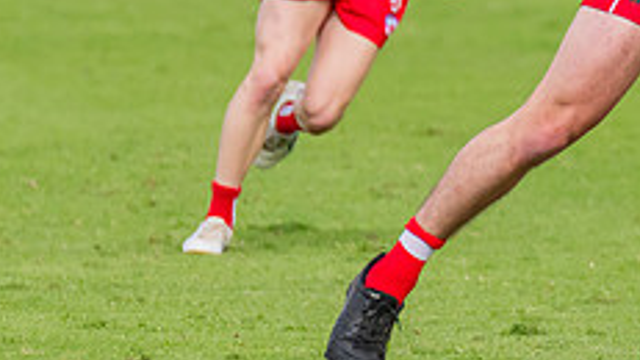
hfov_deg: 1.5
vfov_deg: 0.9
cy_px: -84
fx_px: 23778
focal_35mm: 1401
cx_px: 1005
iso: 800
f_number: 7.1
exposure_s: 1/1600
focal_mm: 380
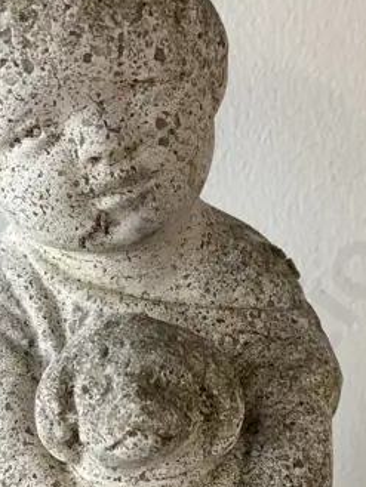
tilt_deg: -19.6
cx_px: 164
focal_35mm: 81
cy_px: 528
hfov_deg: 18.2
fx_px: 1141
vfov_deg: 22.8
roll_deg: -0.5
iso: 50
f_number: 1.8
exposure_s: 1/50
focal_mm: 4.25
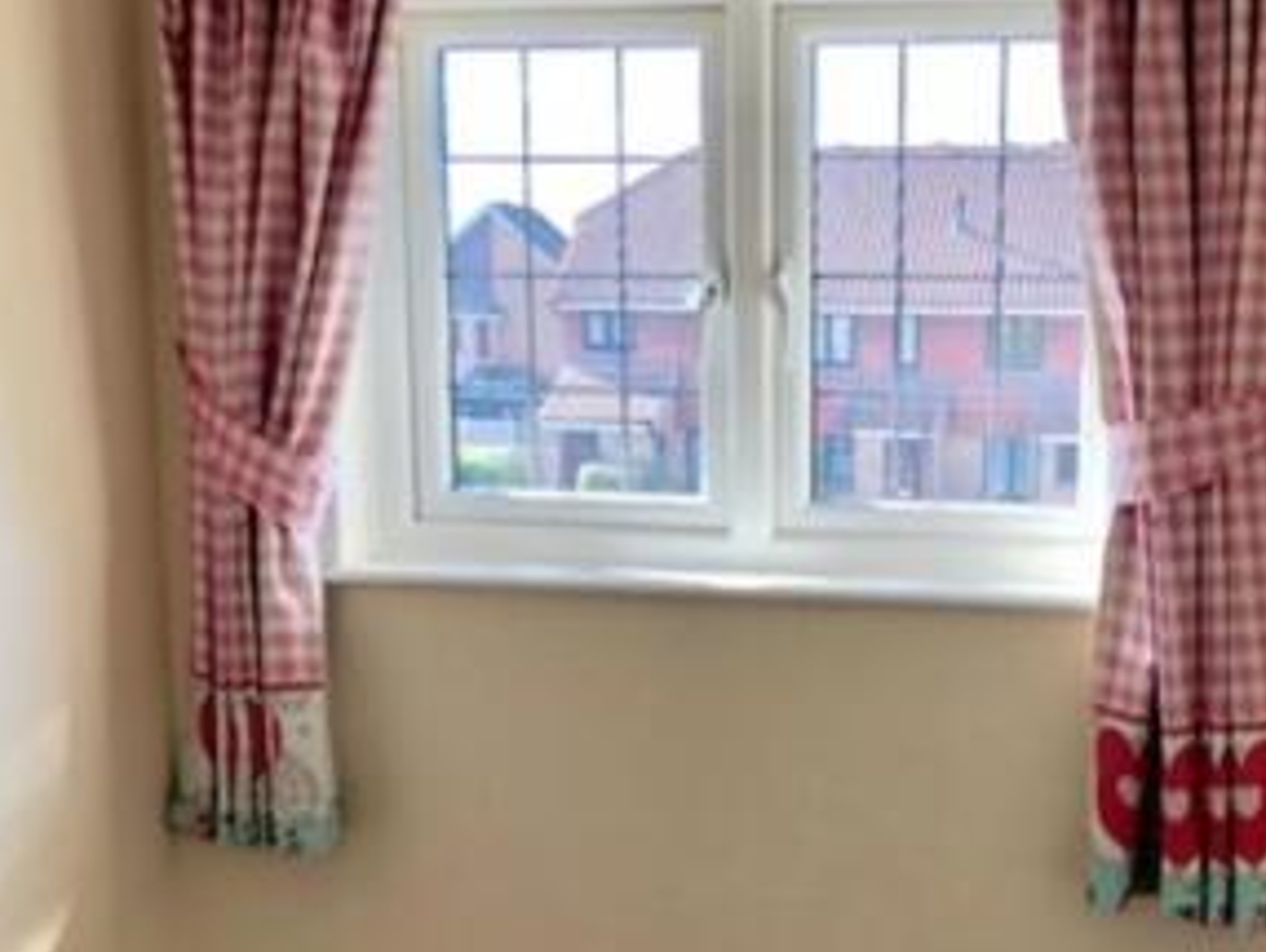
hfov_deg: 33.4
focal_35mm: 57
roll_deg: +0.1
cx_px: 879
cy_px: 751
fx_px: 2086
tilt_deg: -13.3
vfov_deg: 25.3
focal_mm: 4
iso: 40
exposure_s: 1/120
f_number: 1.8
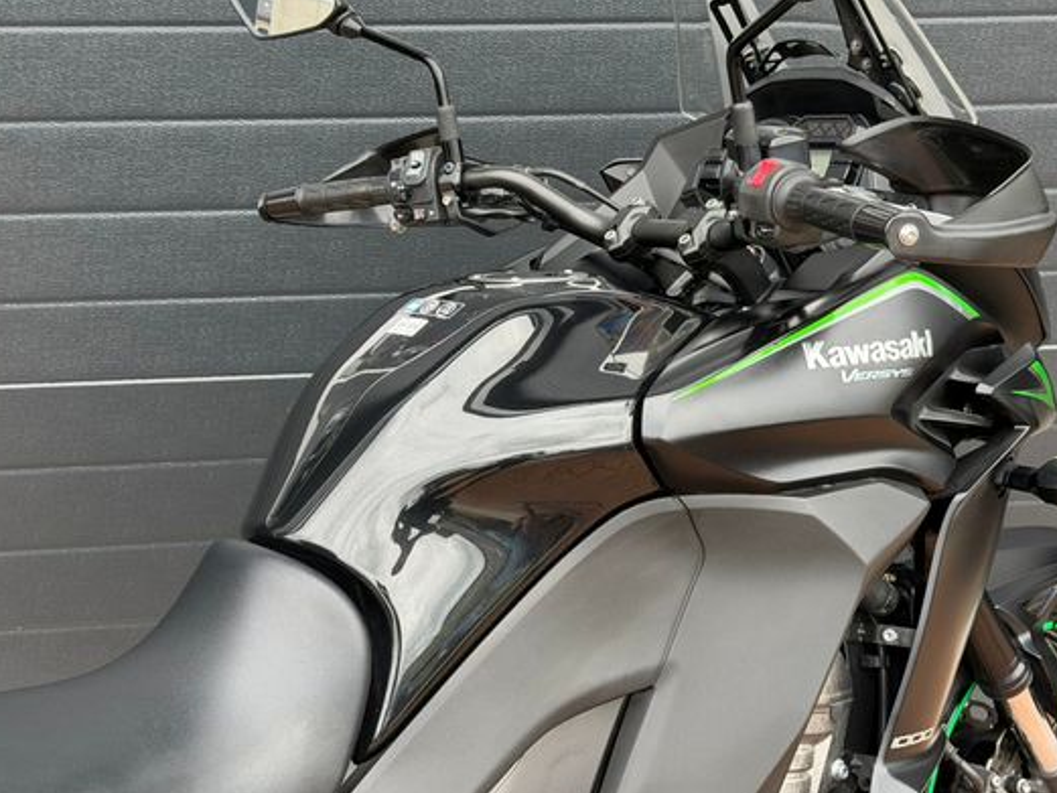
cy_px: 322
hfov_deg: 32.7
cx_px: 592
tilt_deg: -22.5
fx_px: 1802
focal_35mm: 59
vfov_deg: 24.8
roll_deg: +0.5
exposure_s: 1/652
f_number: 1.78
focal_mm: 6.76
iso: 80
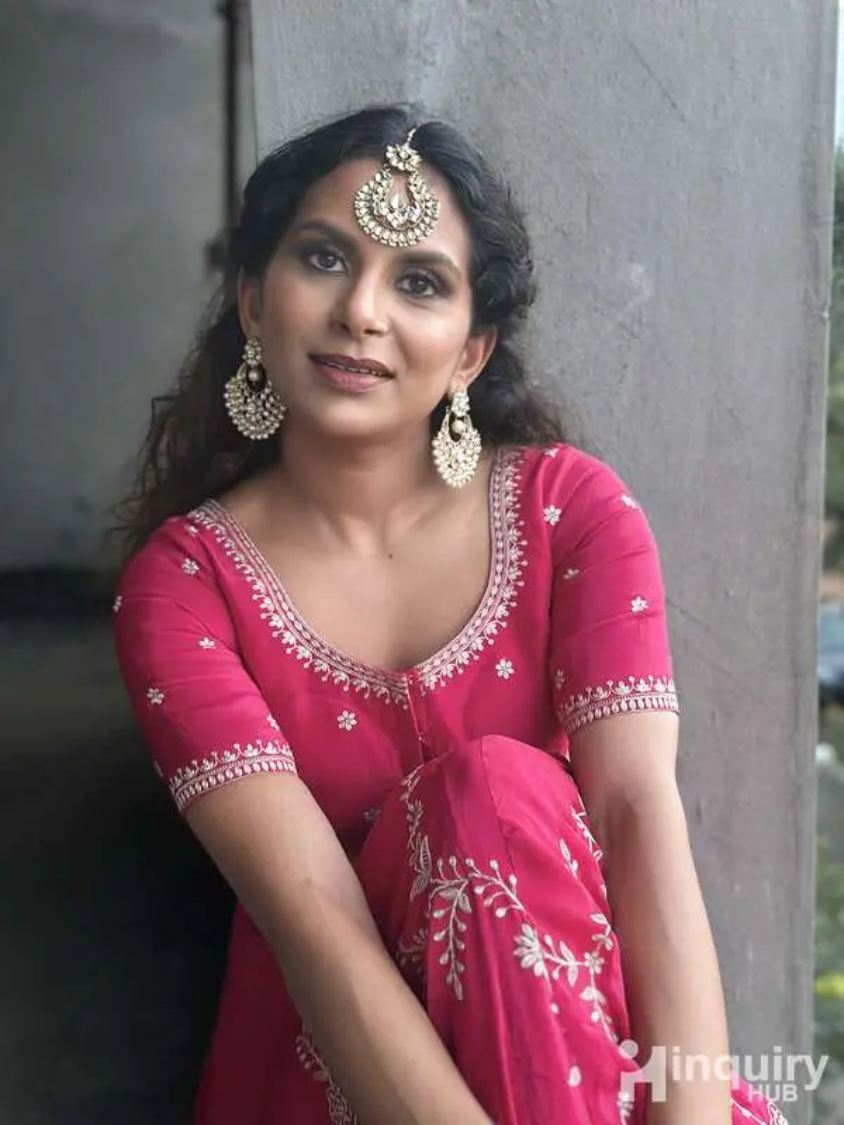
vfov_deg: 39.7
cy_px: 562
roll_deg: +1.2
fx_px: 1560
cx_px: 422
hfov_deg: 30.3
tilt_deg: -10.5
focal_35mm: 48
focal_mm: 6.86
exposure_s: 1/33
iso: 640
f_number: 1.78
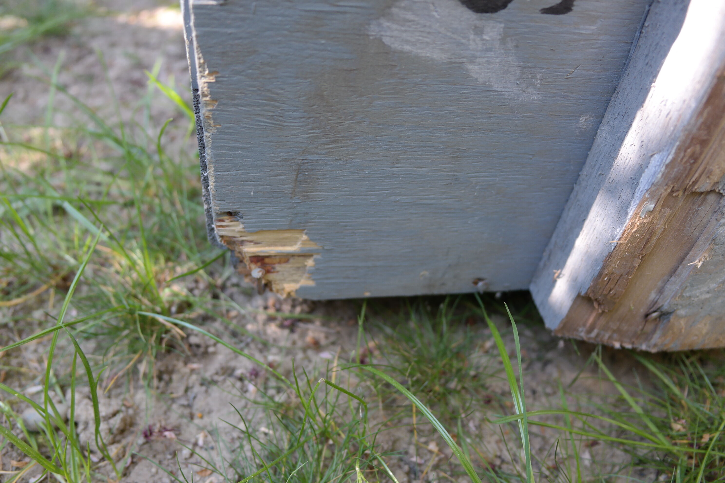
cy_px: 242
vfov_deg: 43.6
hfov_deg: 61.9
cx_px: 362
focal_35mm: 30
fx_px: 604
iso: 200
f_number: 3.5
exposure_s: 1/80
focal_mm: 20
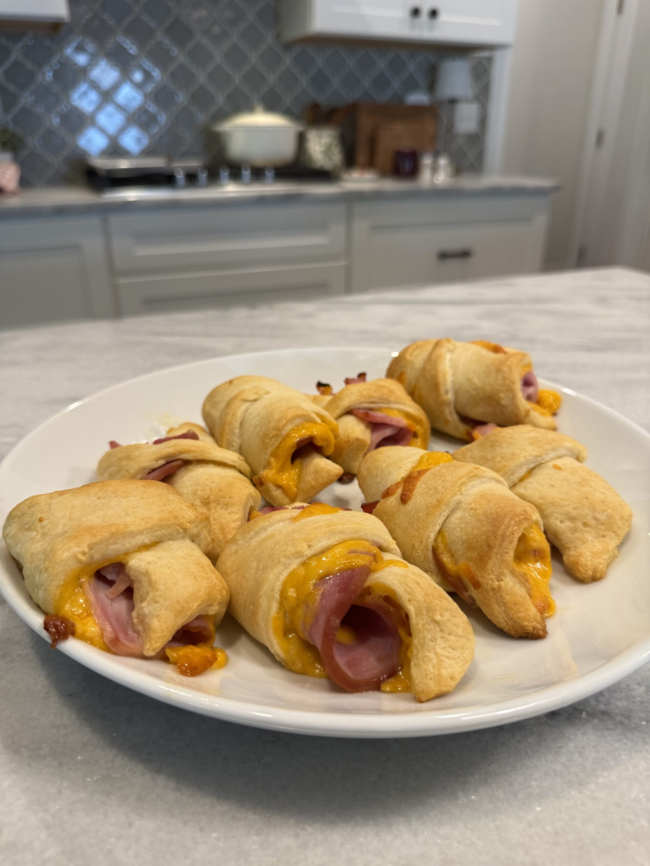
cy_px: 433
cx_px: 325
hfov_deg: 56.8
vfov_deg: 71.6
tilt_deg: -25.2
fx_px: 601
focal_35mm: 24
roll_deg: -1.0
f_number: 1.78
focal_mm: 6.76
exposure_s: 1/60
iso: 125
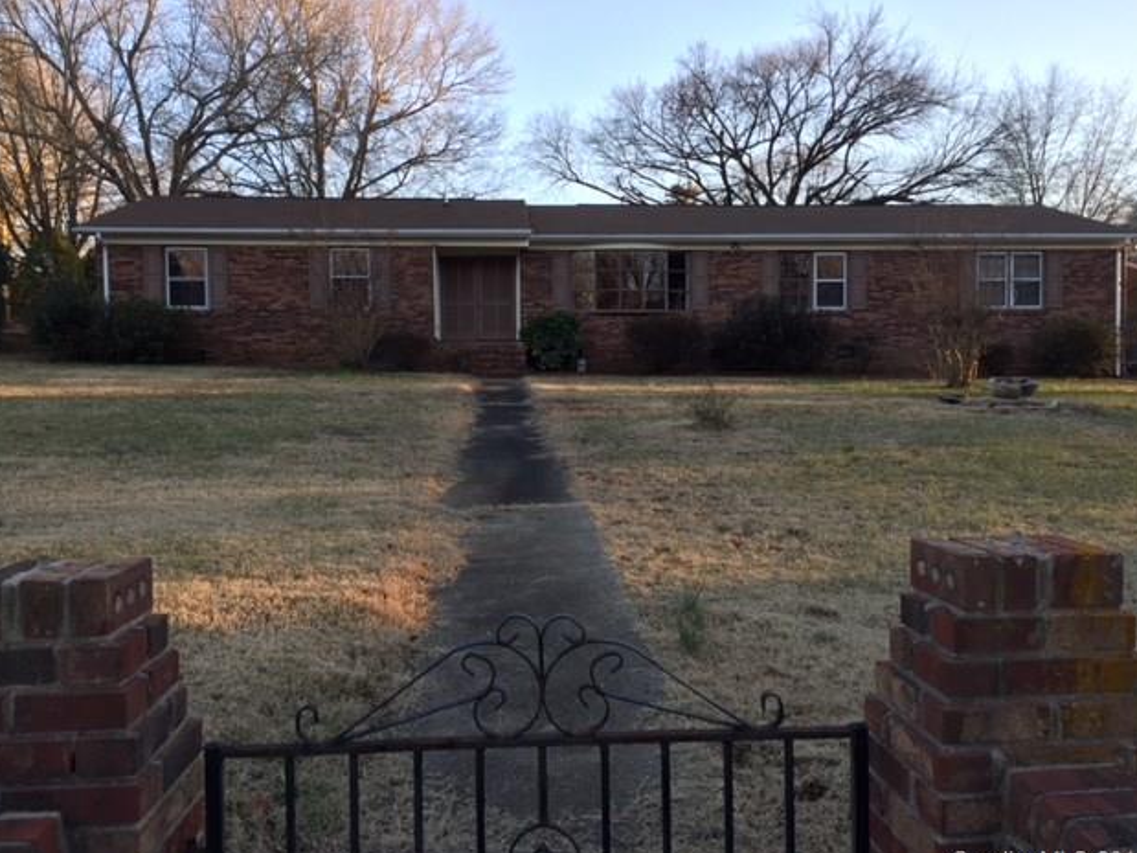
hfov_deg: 60.0
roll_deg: -0.6
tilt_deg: -2.1
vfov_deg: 46.8
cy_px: 438
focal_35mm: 30
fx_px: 985
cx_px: 575
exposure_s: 1/148
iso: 32
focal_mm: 4.15
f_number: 2.2
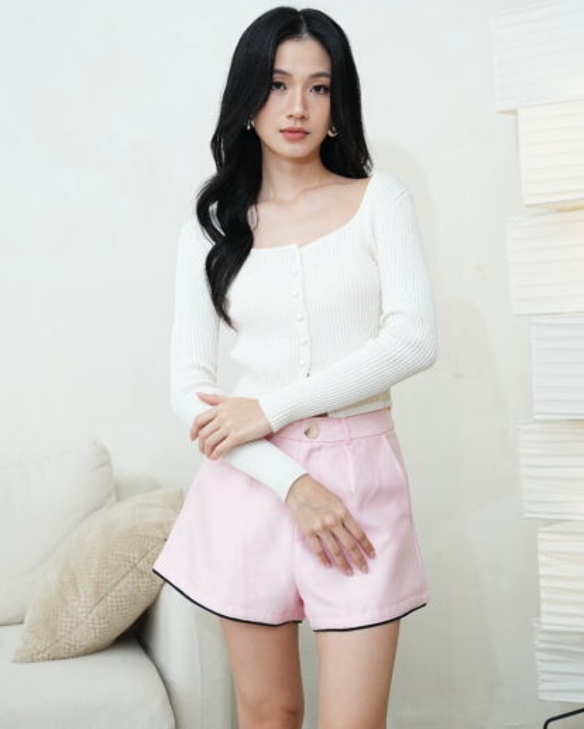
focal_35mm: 80
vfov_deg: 23.8
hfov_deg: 19.2
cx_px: 292
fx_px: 1727
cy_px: 295
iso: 640
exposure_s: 1/160
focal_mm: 70
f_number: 4
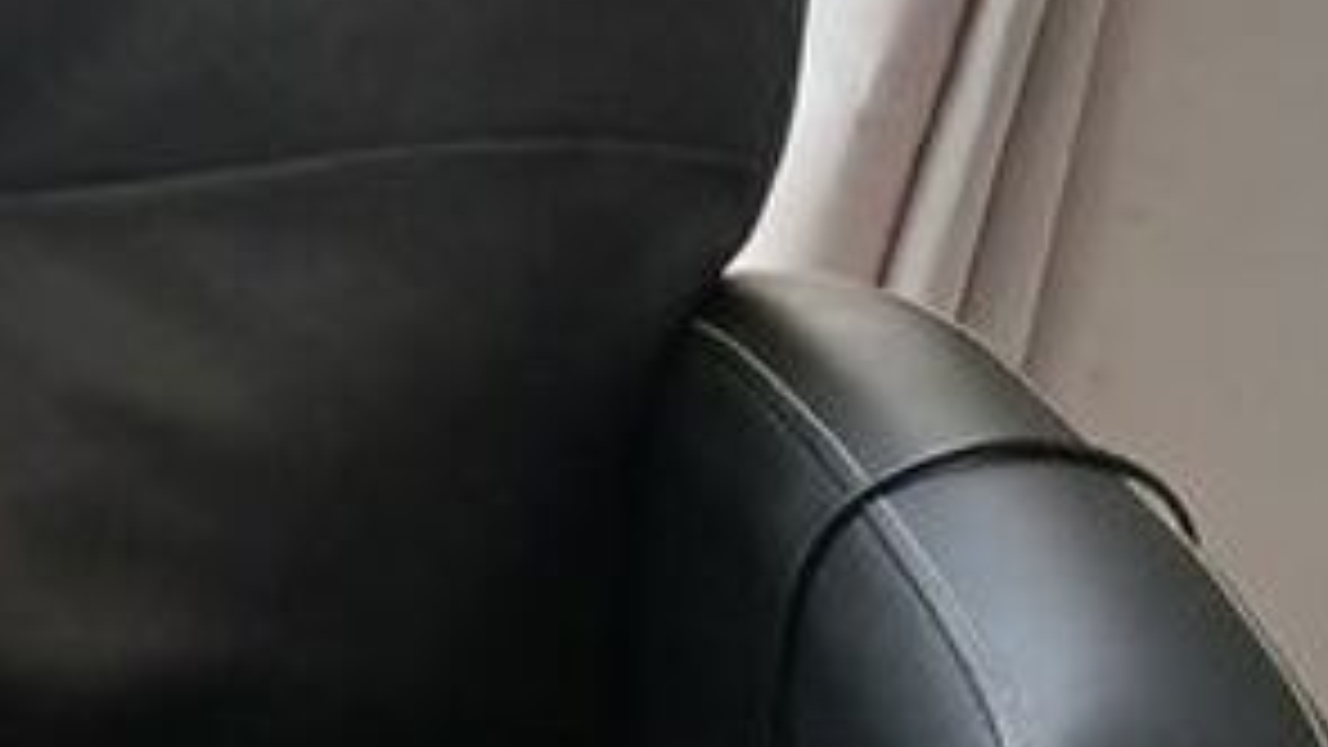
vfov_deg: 9.1
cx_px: 72
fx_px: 4508
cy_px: 1271
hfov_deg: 16.5
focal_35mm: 128
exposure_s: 1/50
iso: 125
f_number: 1.8
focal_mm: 3.98
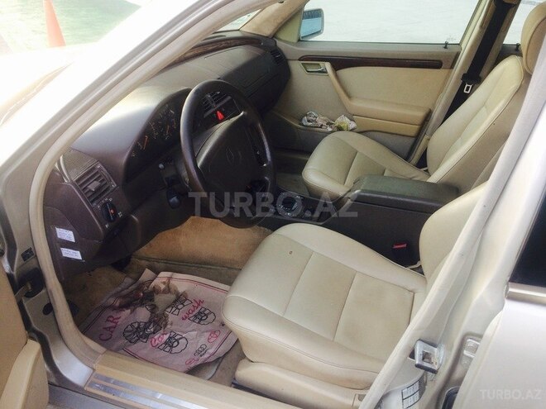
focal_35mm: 29
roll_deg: -1.1
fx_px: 457
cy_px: 204
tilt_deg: -31.6
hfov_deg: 61.7
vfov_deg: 48.2
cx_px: 273
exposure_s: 1/50
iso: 40
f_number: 2.2
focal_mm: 4.15
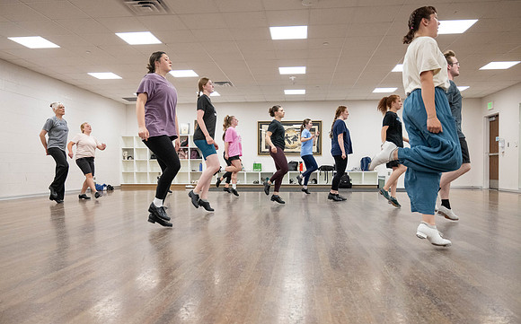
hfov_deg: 65.0
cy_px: 173
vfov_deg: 43.2
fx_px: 409
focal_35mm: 29
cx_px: 261
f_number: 4
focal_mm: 28
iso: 3200
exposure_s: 1/640
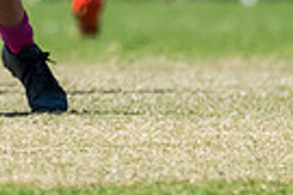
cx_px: -135
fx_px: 29314
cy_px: -198
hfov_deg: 0.6
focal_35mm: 3602
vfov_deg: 0.4
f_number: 6.3
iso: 800
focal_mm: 600
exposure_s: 1/3200
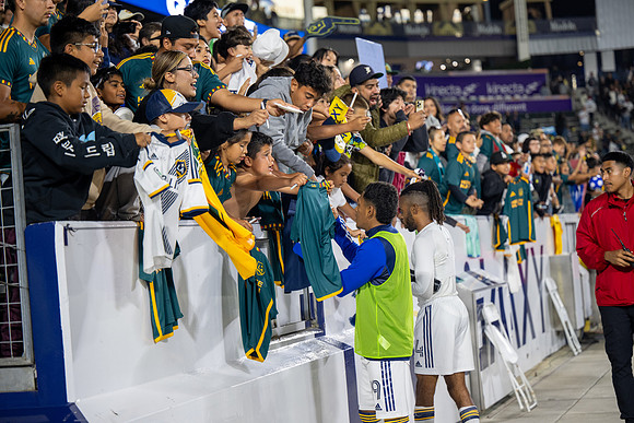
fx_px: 1392
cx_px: 317
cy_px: 212
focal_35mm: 79
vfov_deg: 17.3
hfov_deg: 25.7
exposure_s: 1/200
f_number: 2.8
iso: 1000
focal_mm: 79
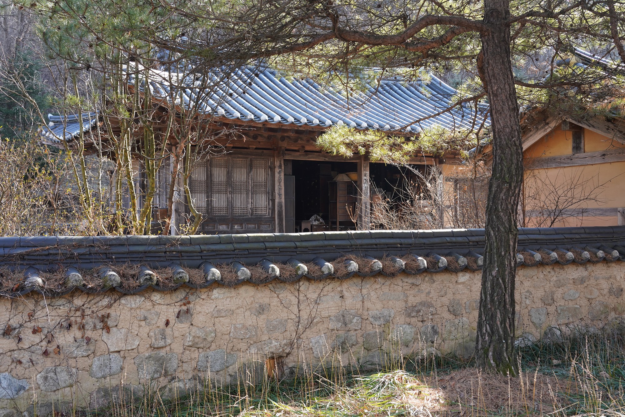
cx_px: 312
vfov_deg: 36.0
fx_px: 642
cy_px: 208
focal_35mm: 37
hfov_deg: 51.9
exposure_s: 1/100
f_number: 8
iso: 400
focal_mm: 37
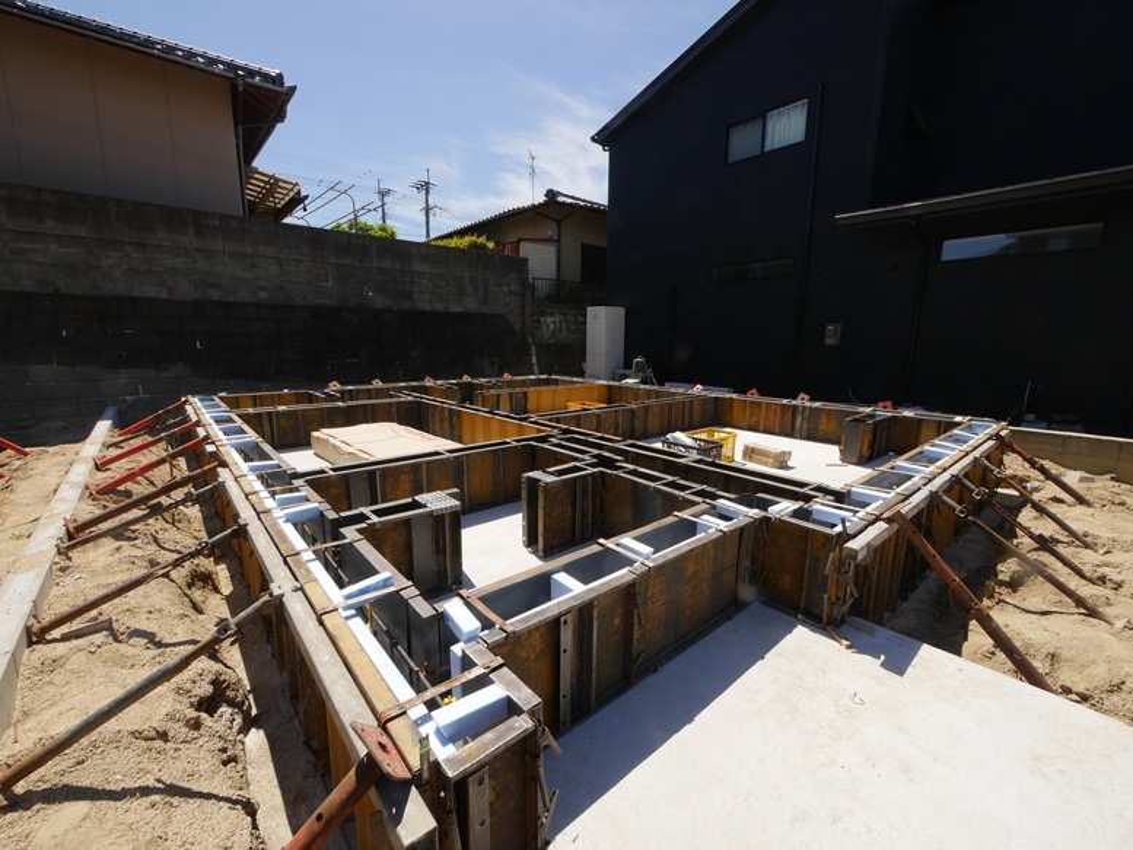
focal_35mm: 14
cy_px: 425
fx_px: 458
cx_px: 566
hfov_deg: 102.1
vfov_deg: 85.7
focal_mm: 7
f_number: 11
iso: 200
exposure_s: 1/200
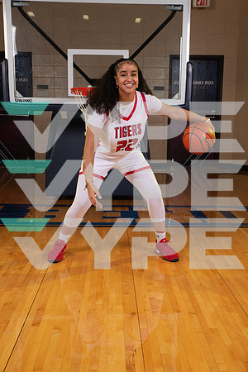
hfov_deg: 31.9
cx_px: 124
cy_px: 186
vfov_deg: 46.4
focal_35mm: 42
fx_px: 434
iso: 320
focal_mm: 42
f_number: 7.1
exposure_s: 1/320
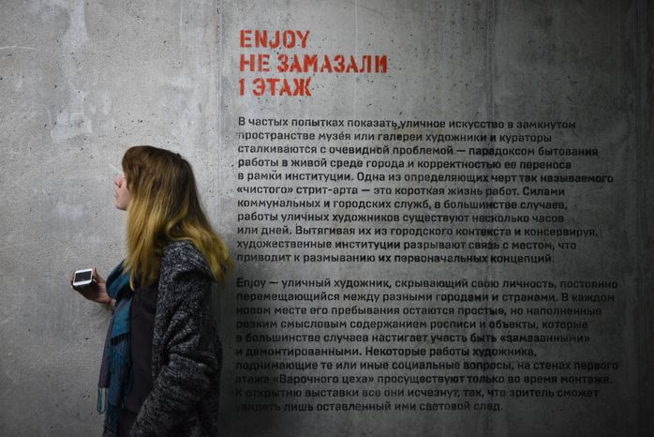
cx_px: 327
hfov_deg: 54.4
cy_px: 218
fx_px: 636
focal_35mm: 35
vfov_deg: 37.9
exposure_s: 1/800
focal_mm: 35
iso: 4000
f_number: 2.8
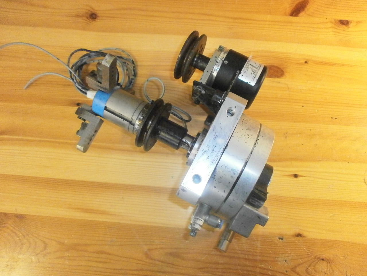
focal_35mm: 27
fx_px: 286
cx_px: 184
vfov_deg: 51.4
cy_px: 138
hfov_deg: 65.3
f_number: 2.9
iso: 800
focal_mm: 4.8
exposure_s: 1/60
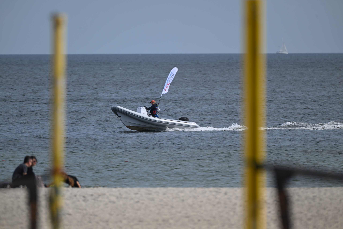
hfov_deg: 3.4
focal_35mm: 600
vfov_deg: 2.3
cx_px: 172
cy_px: 114
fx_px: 5717
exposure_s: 1/640
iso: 110
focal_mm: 600
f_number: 6.3
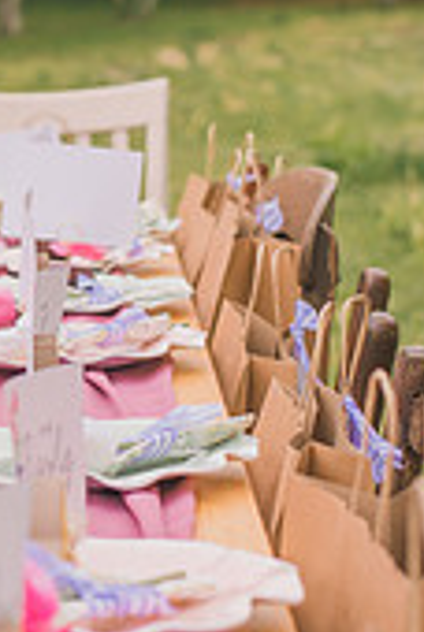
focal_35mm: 132
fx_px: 2322
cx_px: -119
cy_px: 227
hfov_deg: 10.2
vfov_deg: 15.5
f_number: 3.5
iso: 100
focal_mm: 50
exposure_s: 1/400
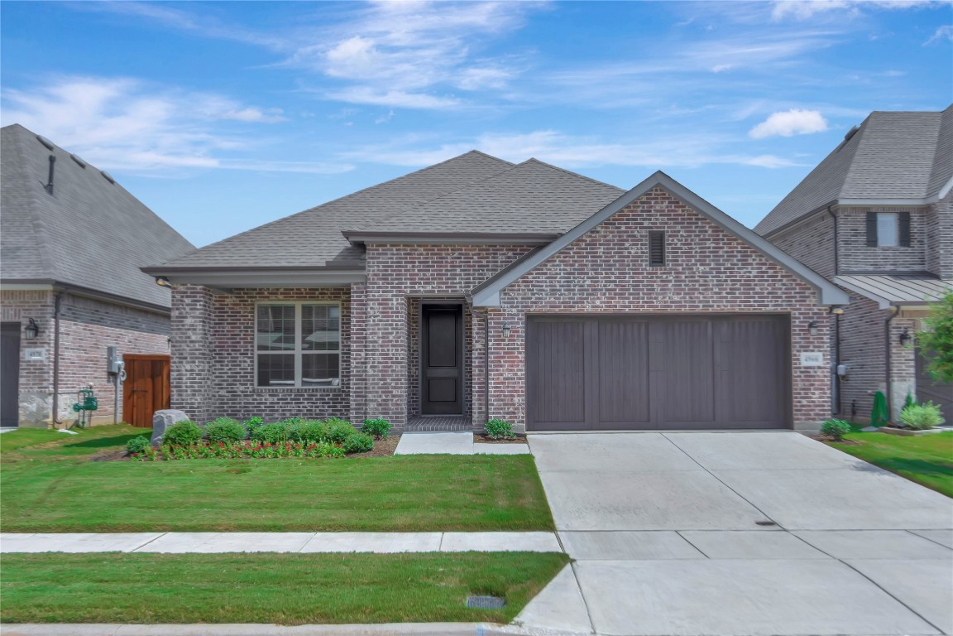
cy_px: 318
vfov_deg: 43.6
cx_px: 476
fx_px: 794
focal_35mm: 30
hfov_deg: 61.9
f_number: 5.6
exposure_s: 1/800
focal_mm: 20
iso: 100
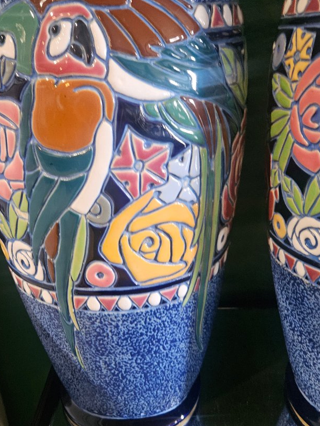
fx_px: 419
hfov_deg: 41.4
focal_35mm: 34
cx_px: 113
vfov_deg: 53.7
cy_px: 249
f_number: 1.8
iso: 640
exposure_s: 1/25
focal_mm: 5.4
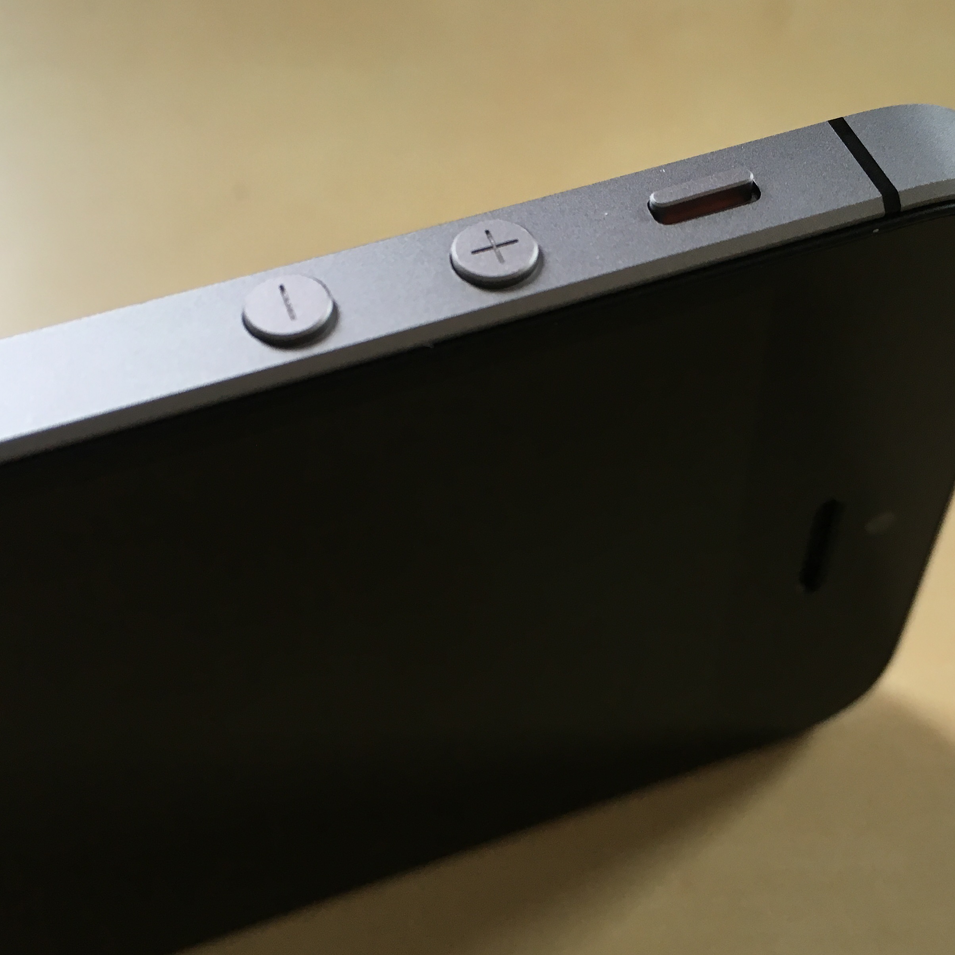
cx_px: 546
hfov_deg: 39.1
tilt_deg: -55.3
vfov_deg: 39.0
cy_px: 568
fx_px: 1342
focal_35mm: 43
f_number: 2.2
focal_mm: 4.15
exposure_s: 1/40
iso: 25
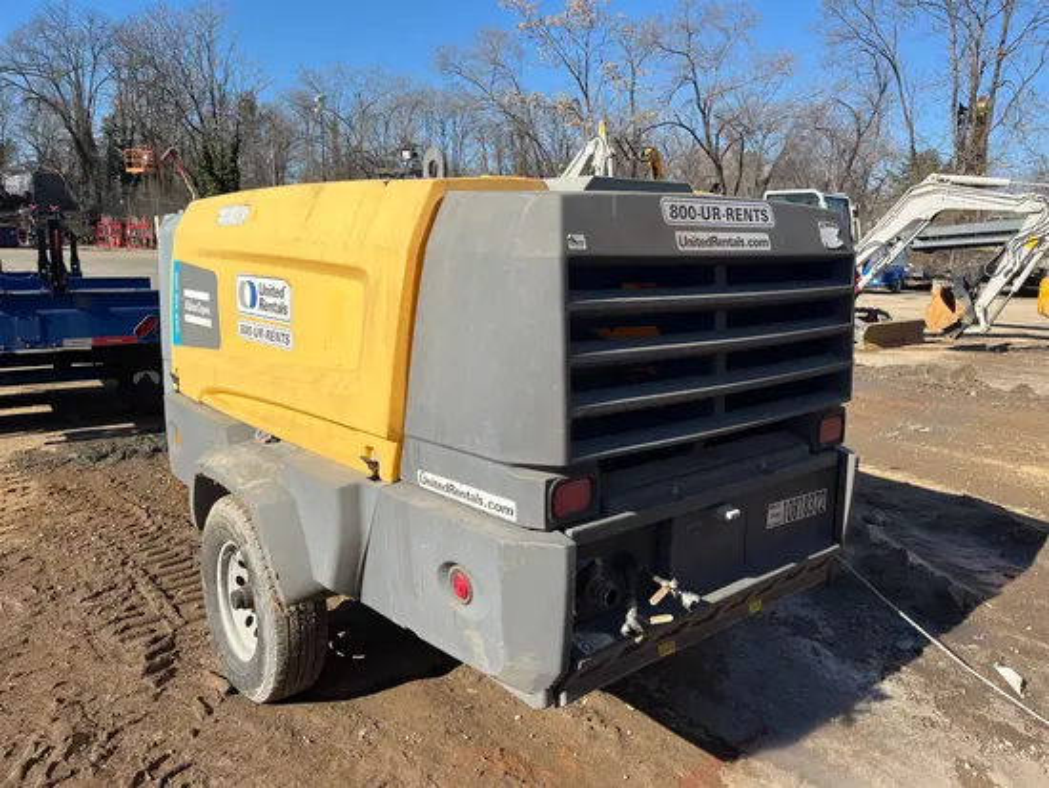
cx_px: 524
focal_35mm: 26
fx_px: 788
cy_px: 394
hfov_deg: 67.3
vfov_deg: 53.1
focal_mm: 5.1
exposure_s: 1/2899
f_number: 1.6
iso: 50
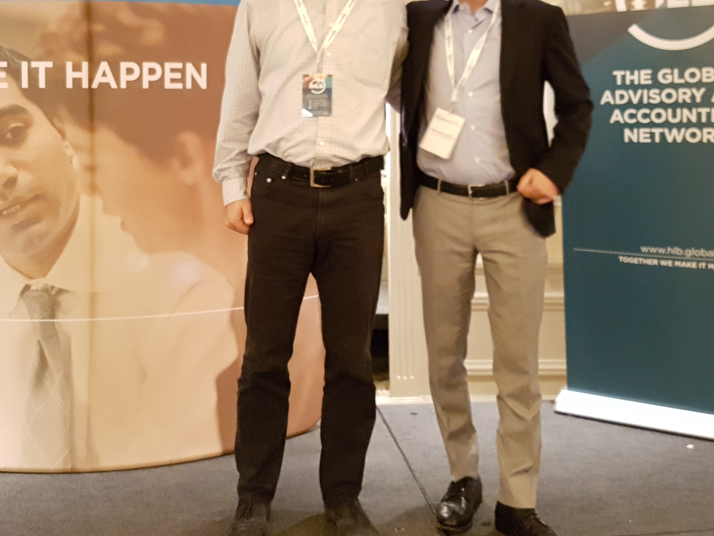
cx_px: 332
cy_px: 151
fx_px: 866
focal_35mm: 42
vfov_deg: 33.8
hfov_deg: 44.8
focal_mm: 4.2
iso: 800
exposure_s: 1/33
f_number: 1.7
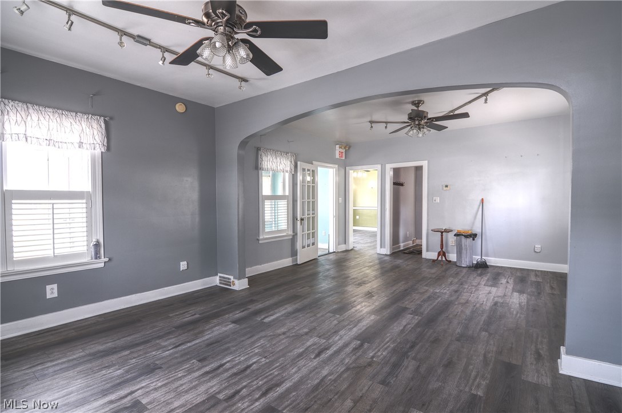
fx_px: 285
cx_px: 311
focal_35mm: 16
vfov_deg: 71.9
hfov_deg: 95.1
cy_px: 206
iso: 200
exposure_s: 1/8
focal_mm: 11
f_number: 8
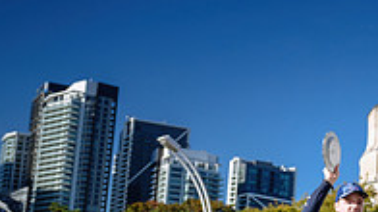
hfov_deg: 21.3
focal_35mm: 90
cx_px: 503
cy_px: 182
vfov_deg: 13.3
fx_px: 902
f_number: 4
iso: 64
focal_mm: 29
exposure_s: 1/640
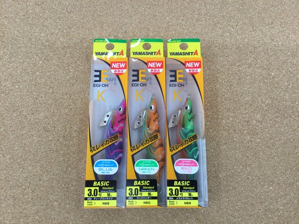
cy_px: 112
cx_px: 150
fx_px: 268
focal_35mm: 31
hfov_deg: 58.4
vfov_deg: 45.4
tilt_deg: -77.8
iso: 40
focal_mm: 3.3
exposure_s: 1/30
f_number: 2.4
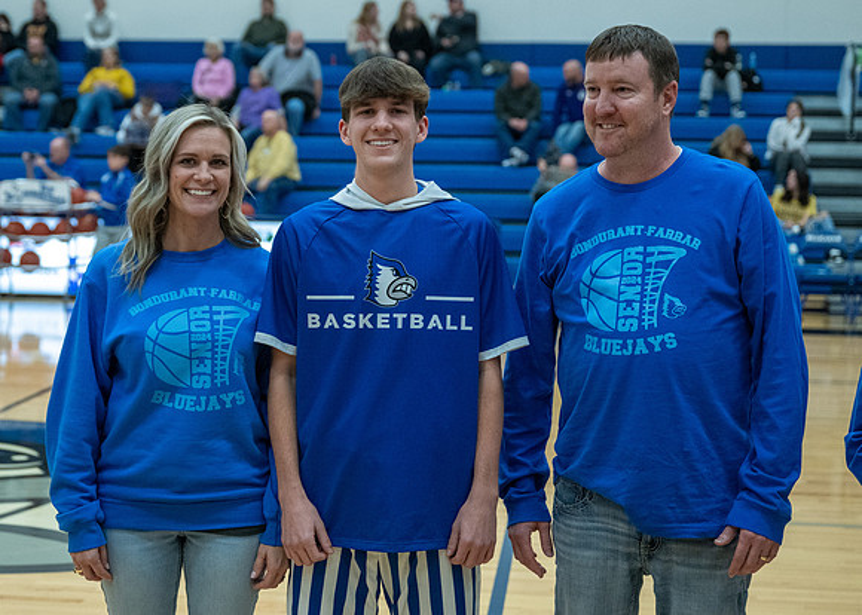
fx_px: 1747
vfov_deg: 19.9
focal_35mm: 71
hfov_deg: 27.6
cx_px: 325
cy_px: 184
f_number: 3.2
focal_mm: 48
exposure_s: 1/500
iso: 2500
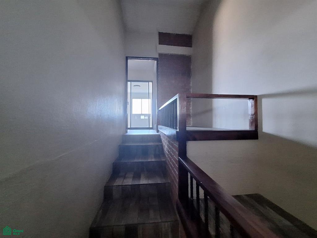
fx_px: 119
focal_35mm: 13
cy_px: 119
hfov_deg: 106.2
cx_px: 158
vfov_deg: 89.9
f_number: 2.2
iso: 400
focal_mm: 1.74
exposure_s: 1/24
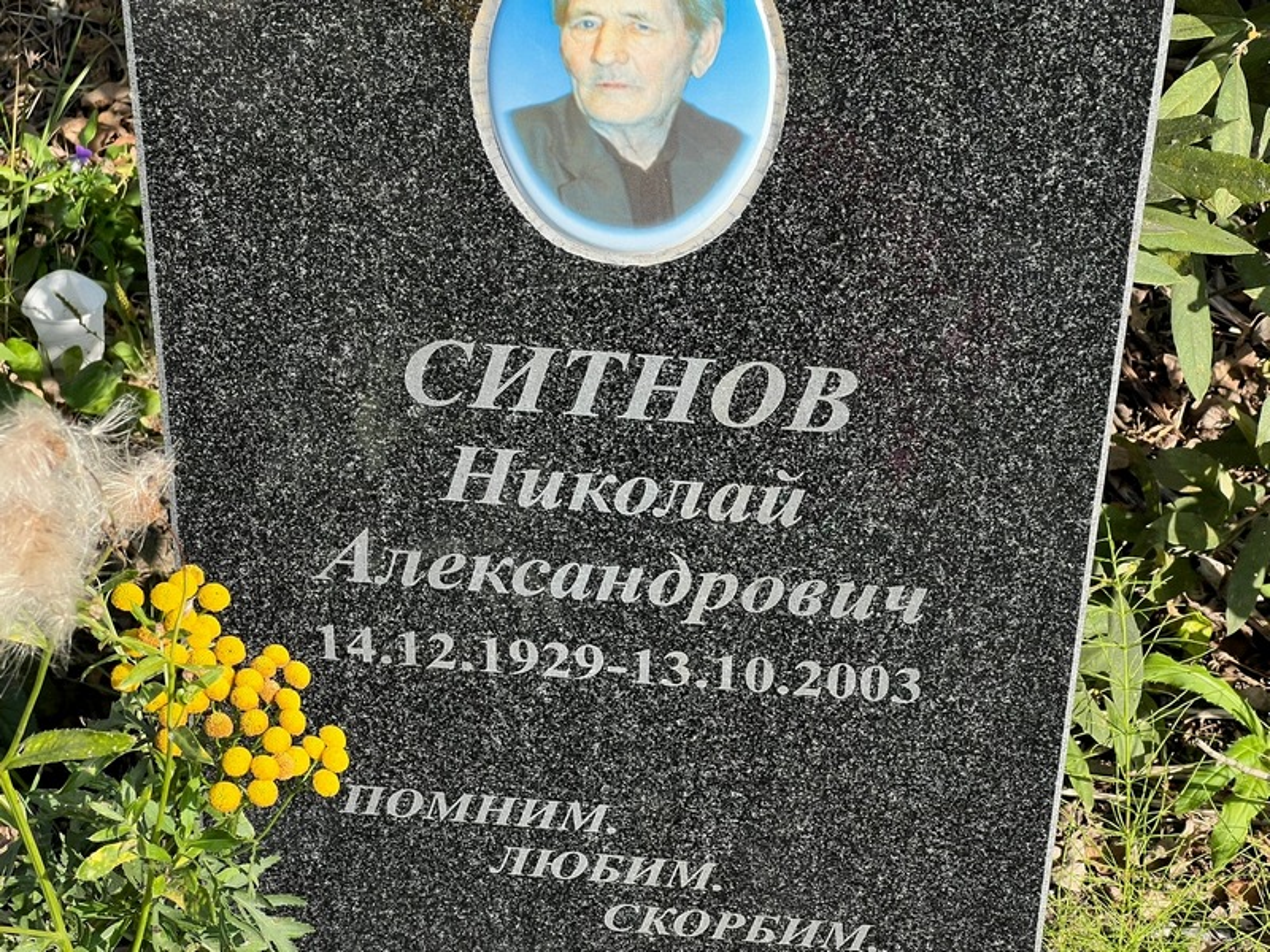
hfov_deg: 25.3
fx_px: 2825
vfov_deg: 19.1
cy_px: 476
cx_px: 635
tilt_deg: -36.8
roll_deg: +2.0
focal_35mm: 77
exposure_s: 1/827
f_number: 2.8
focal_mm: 9
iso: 32
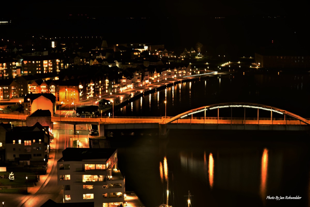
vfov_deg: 18.2
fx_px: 646
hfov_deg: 27.0
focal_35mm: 75
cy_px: 104
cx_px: 155
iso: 100
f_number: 4.5
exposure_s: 13
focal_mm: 75
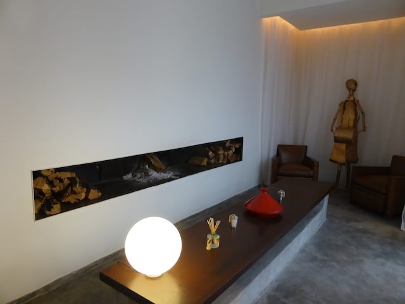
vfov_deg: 54.9
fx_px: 292
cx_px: 202
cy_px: 152
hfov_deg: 69.4
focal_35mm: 25
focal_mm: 4.3
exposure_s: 1/20
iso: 400
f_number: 3.3
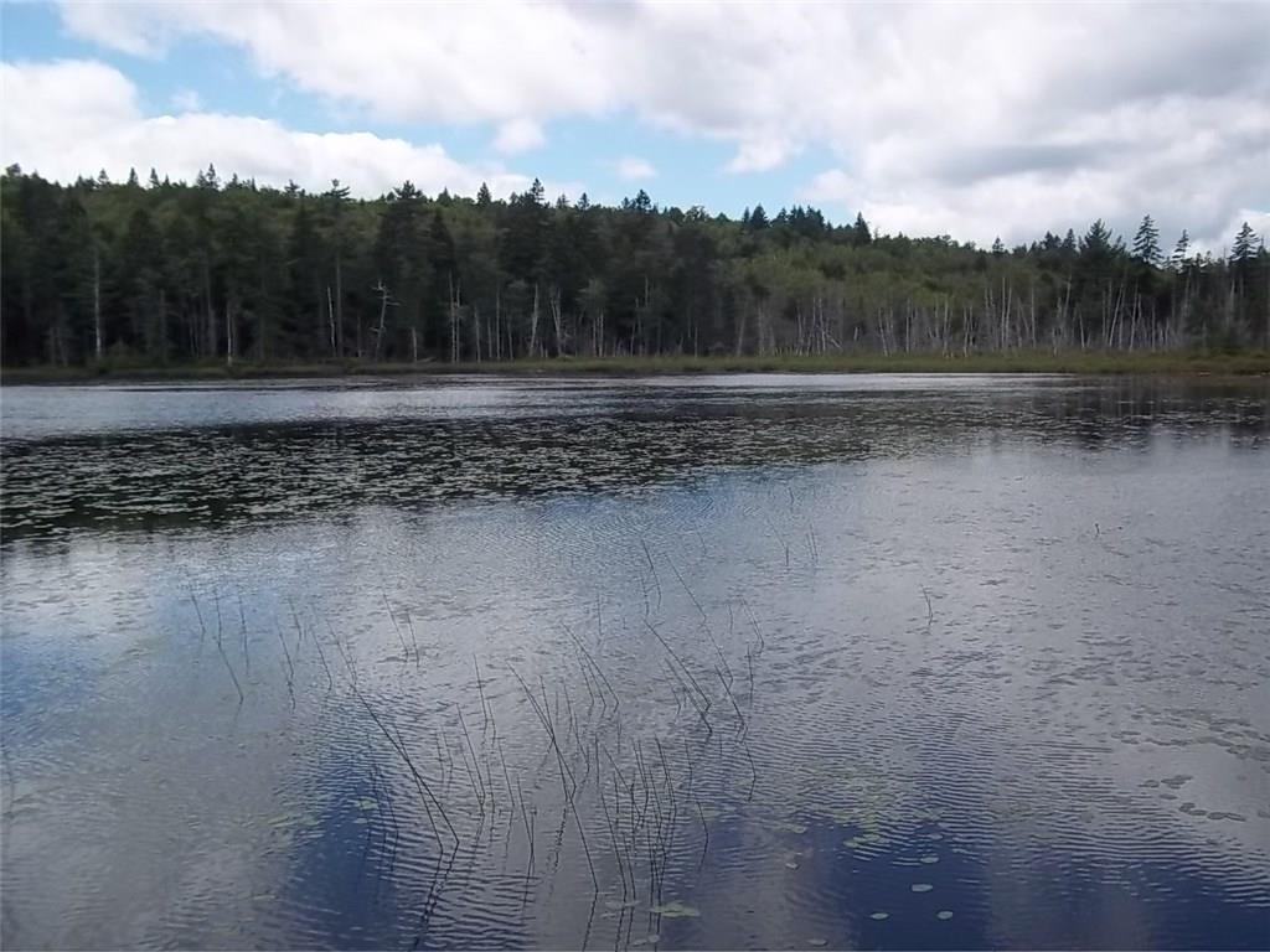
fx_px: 1321
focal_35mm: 36
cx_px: 635
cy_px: 476
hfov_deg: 51.4
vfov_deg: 39.7
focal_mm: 6.5
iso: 80
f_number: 8
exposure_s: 1/200
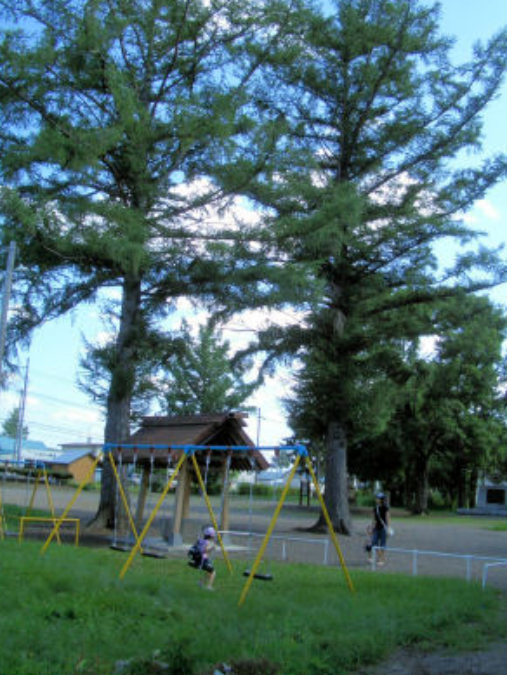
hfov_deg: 37.7
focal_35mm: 38
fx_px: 742
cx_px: 263
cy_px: 316
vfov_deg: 48.9
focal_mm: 5.8
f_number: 4.3
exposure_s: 1/320
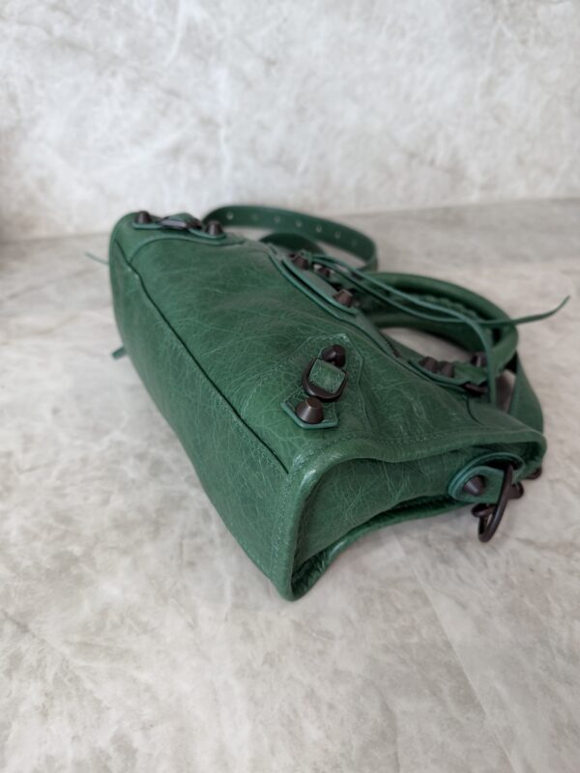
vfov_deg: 71.6
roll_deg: -0.7
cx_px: 290
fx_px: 536
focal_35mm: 24
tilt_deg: -34.8
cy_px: 386
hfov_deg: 56.8
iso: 125
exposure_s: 1/120
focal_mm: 6.76
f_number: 1.78
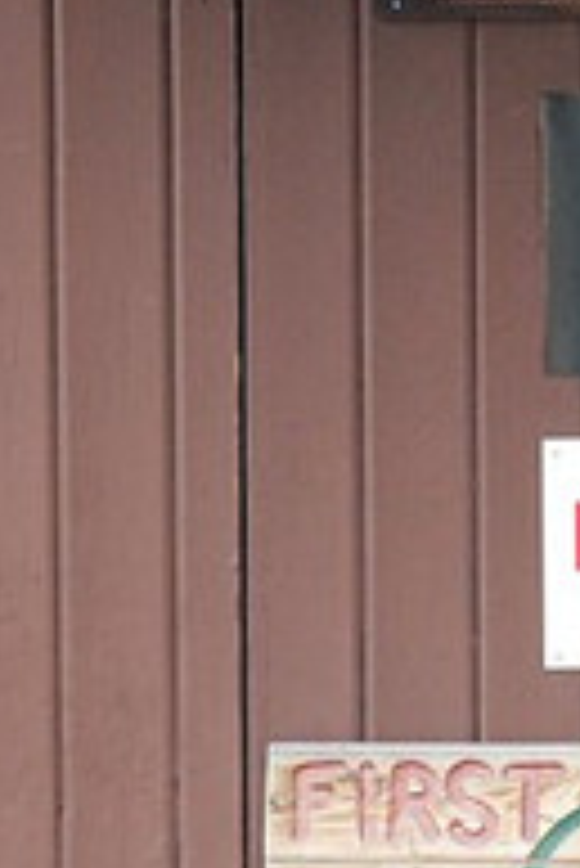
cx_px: 638
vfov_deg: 3.4
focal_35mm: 609
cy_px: 421
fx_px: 14678
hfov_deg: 2.3
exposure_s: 1/500
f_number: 5.6
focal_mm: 135
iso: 1600
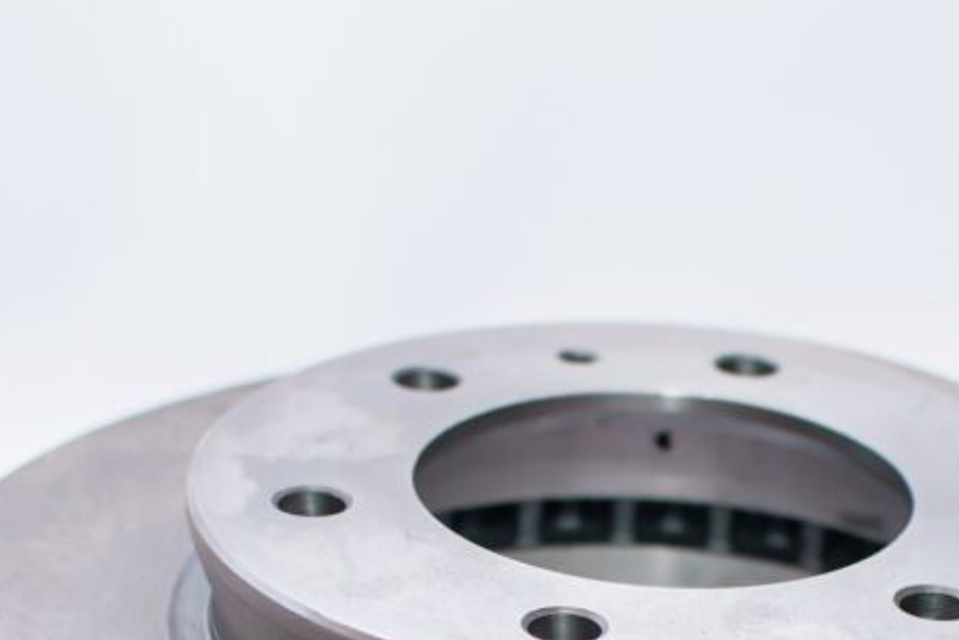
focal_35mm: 119
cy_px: 702
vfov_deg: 11.4
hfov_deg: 17.1
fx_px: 3174
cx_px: 651
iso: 1000
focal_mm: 35
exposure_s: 1/100
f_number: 2.8
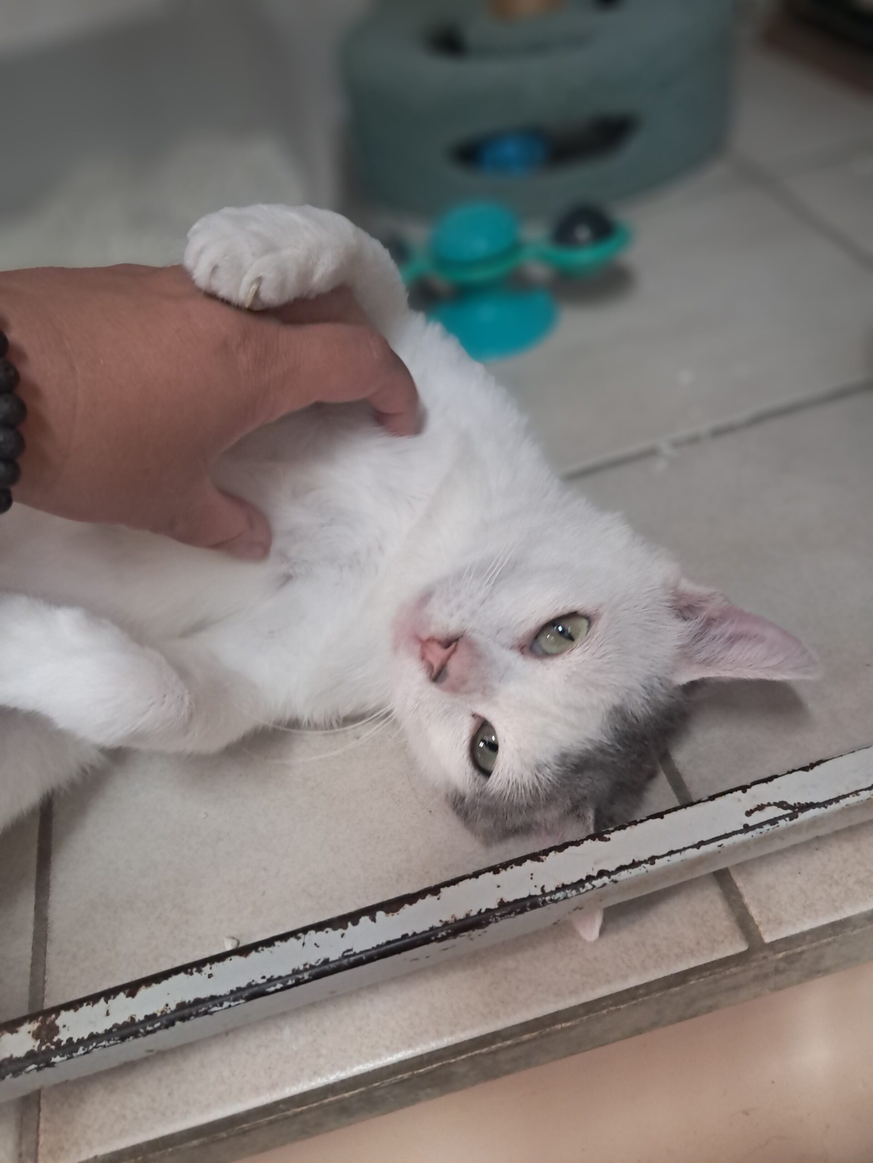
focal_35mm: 27
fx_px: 908
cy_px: 582
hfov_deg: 51.4
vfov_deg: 65.3
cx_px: 436
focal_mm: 4
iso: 400
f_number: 1.8
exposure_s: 1/50
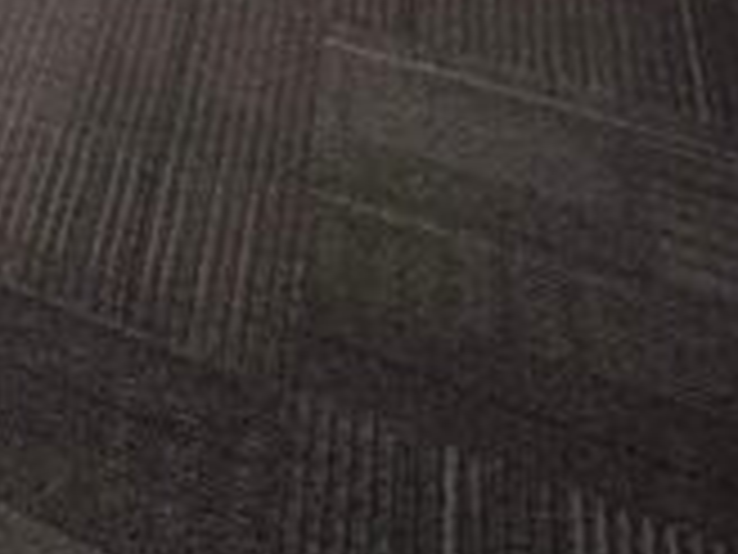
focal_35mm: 81
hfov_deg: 13.0
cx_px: -1269
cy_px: -923
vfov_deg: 12.4
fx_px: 1727
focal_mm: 2.2
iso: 50
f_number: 2.2
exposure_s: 1/189
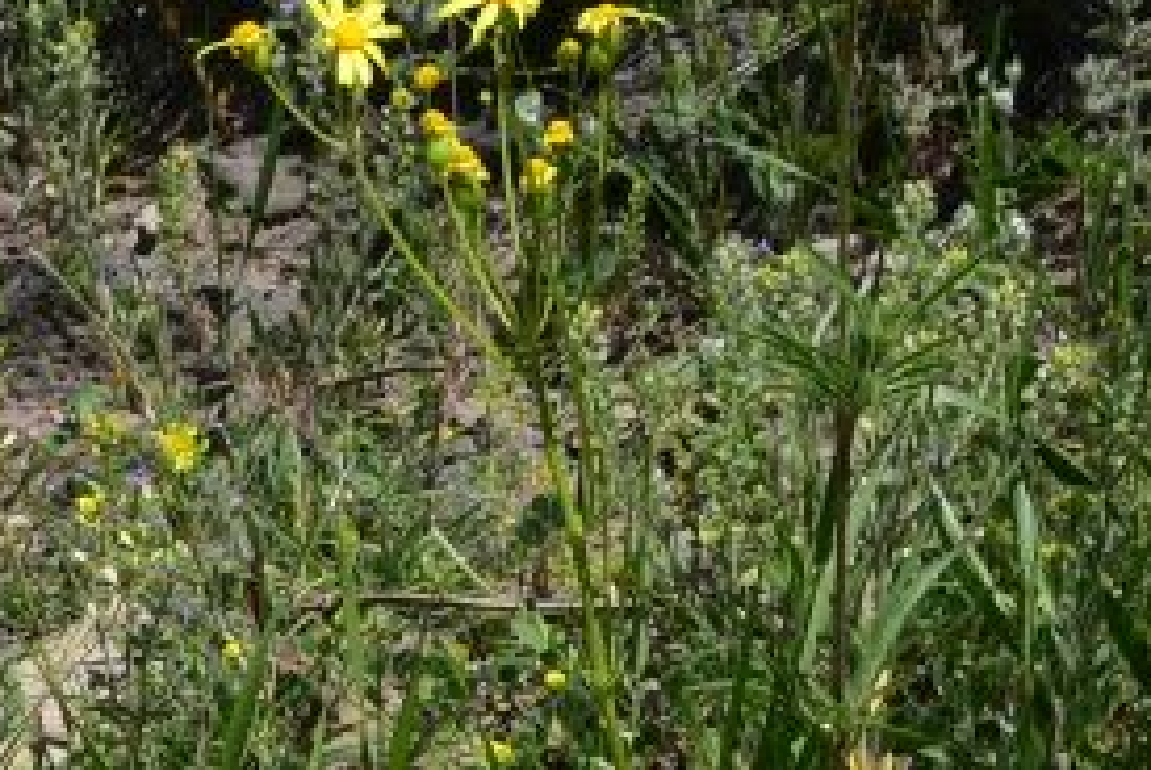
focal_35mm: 236
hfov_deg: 8.6
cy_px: 1316
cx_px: -314
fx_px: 7553
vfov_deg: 5.7
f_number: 18
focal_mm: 50
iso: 160
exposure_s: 1/125
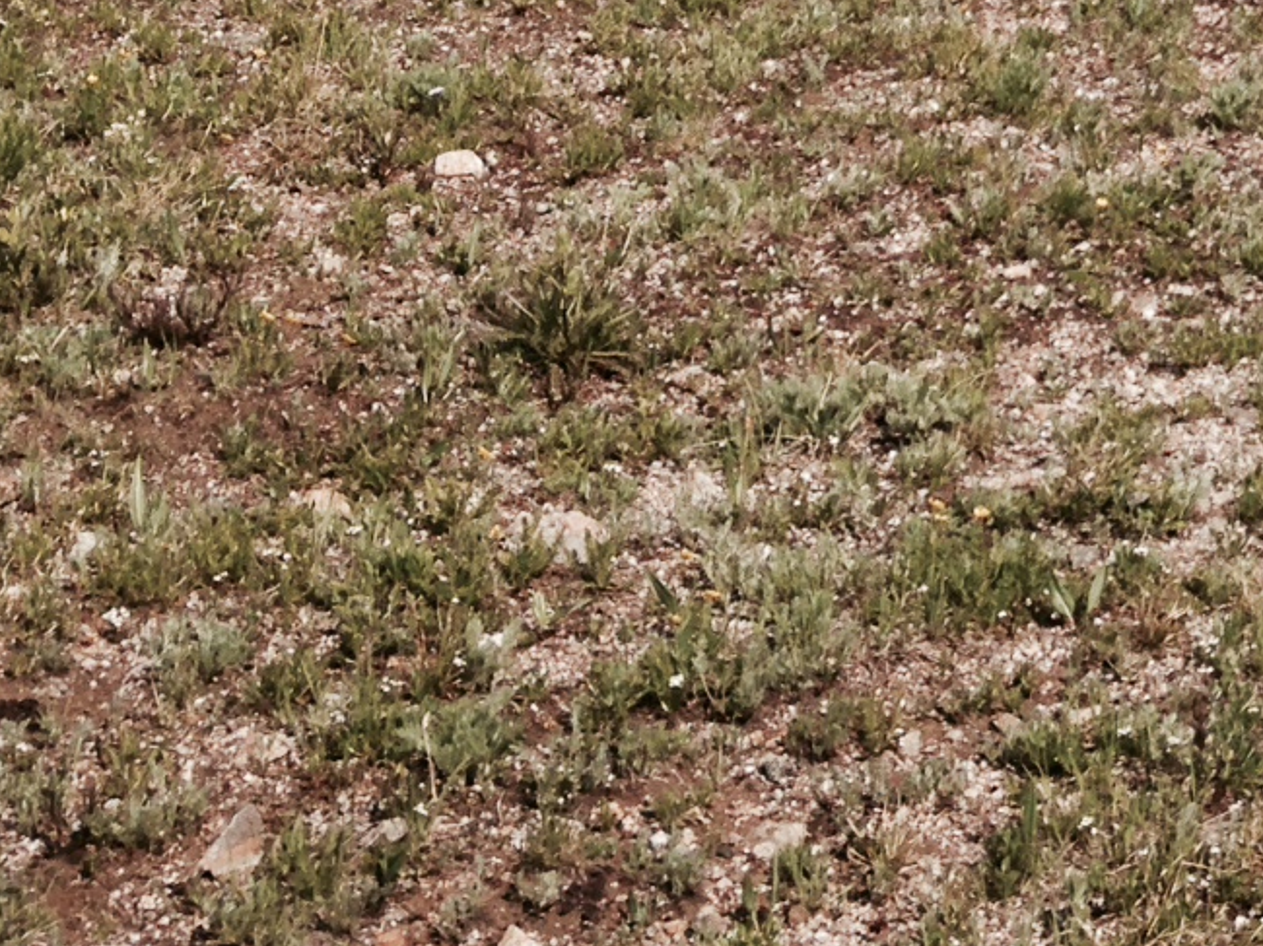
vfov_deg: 13.3
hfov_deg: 17.7
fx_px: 3793
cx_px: 1624
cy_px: -513
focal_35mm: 104
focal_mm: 4.12
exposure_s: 1/2008
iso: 50
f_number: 2.4
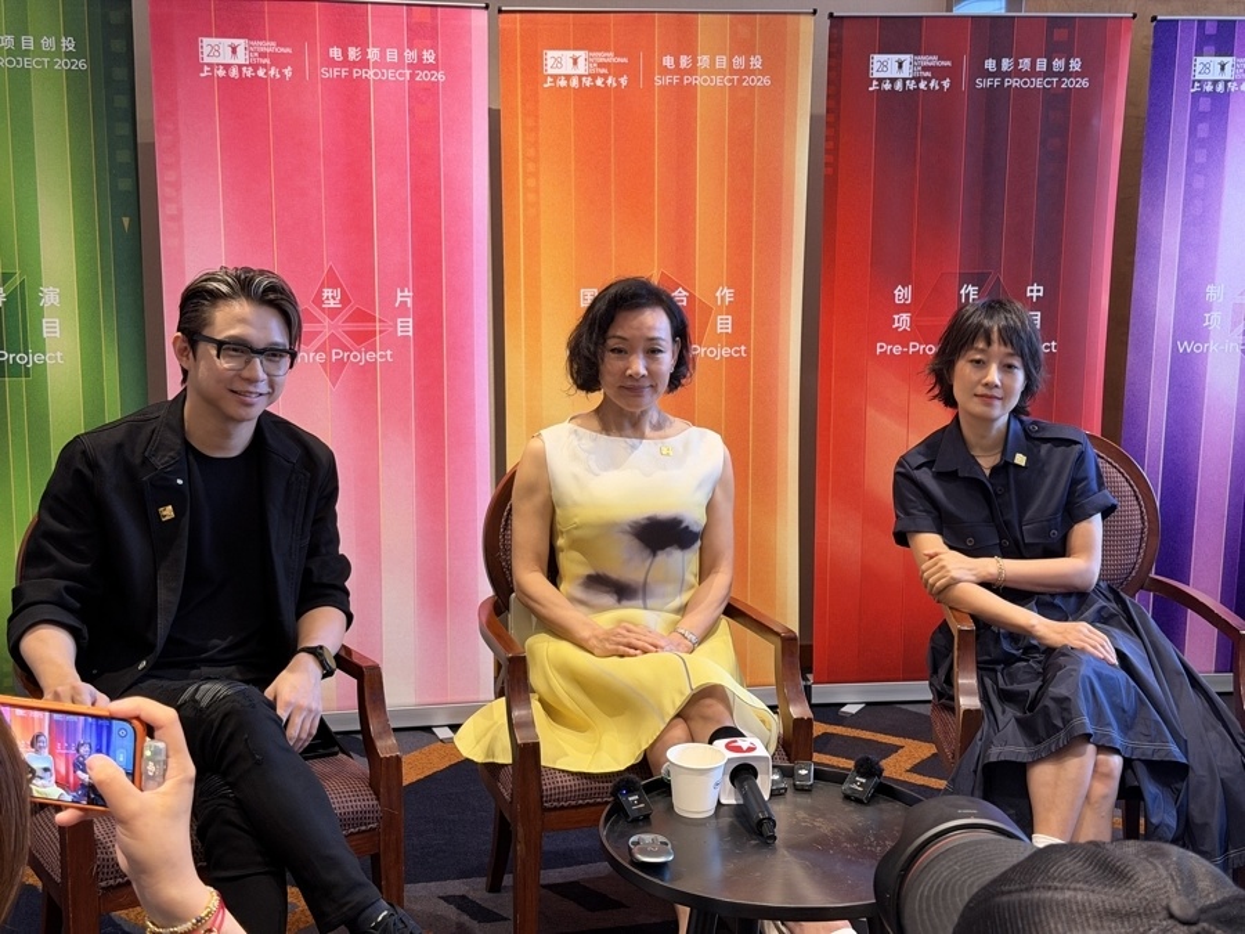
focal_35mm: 48
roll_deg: -0.5
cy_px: 467
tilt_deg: -11.2
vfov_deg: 30.3
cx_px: 622
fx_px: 1726
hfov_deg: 39.7
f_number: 1.78
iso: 250
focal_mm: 6.76
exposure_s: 1/50
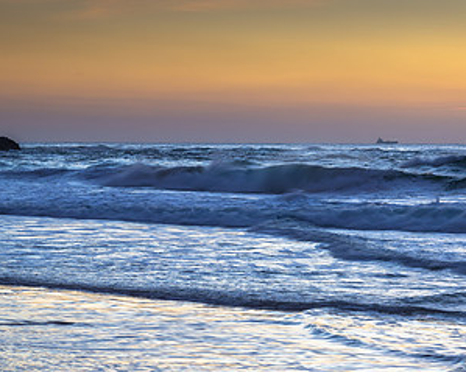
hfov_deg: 15.9
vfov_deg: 12.7
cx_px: 249
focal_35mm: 121
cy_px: 177
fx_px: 1668
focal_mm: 65
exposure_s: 1/8
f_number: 7.1
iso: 125
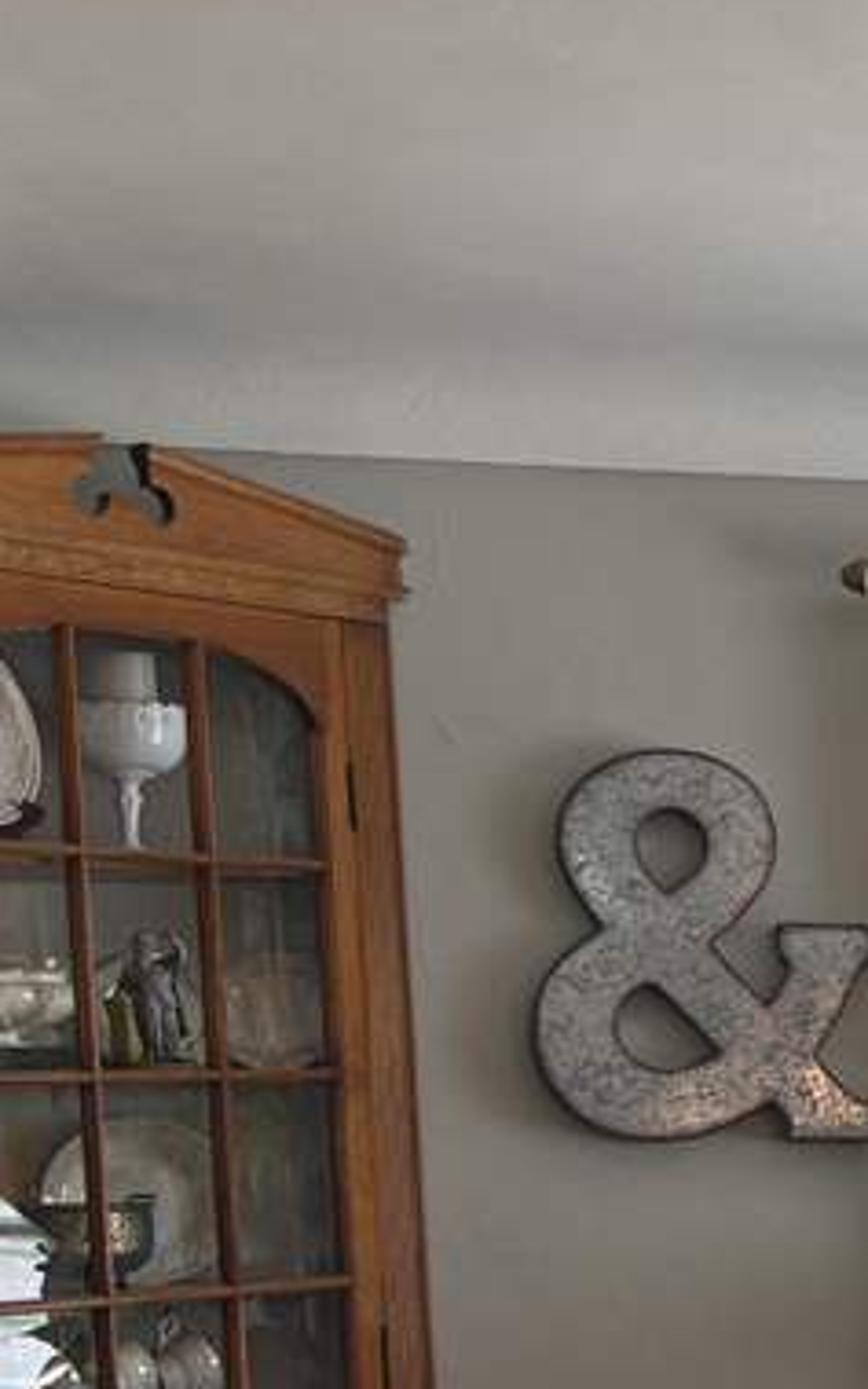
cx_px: 2102
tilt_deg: -3.8
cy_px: 1299
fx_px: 3519
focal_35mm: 93
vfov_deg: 21.7
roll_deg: +2.0
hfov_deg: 11.5
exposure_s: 1/158
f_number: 1.6
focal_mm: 5.96
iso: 50
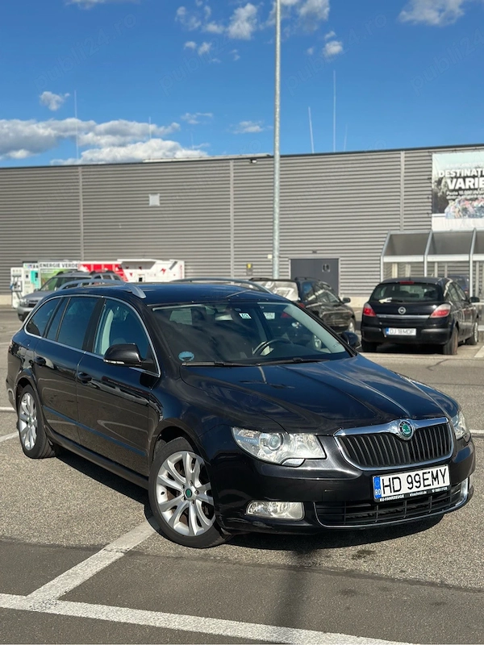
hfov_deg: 30.3
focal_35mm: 48
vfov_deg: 39.7
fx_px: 895
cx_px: 242
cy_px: 322
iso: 100
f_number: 1.78
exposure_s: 1/6211
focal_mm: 6.86
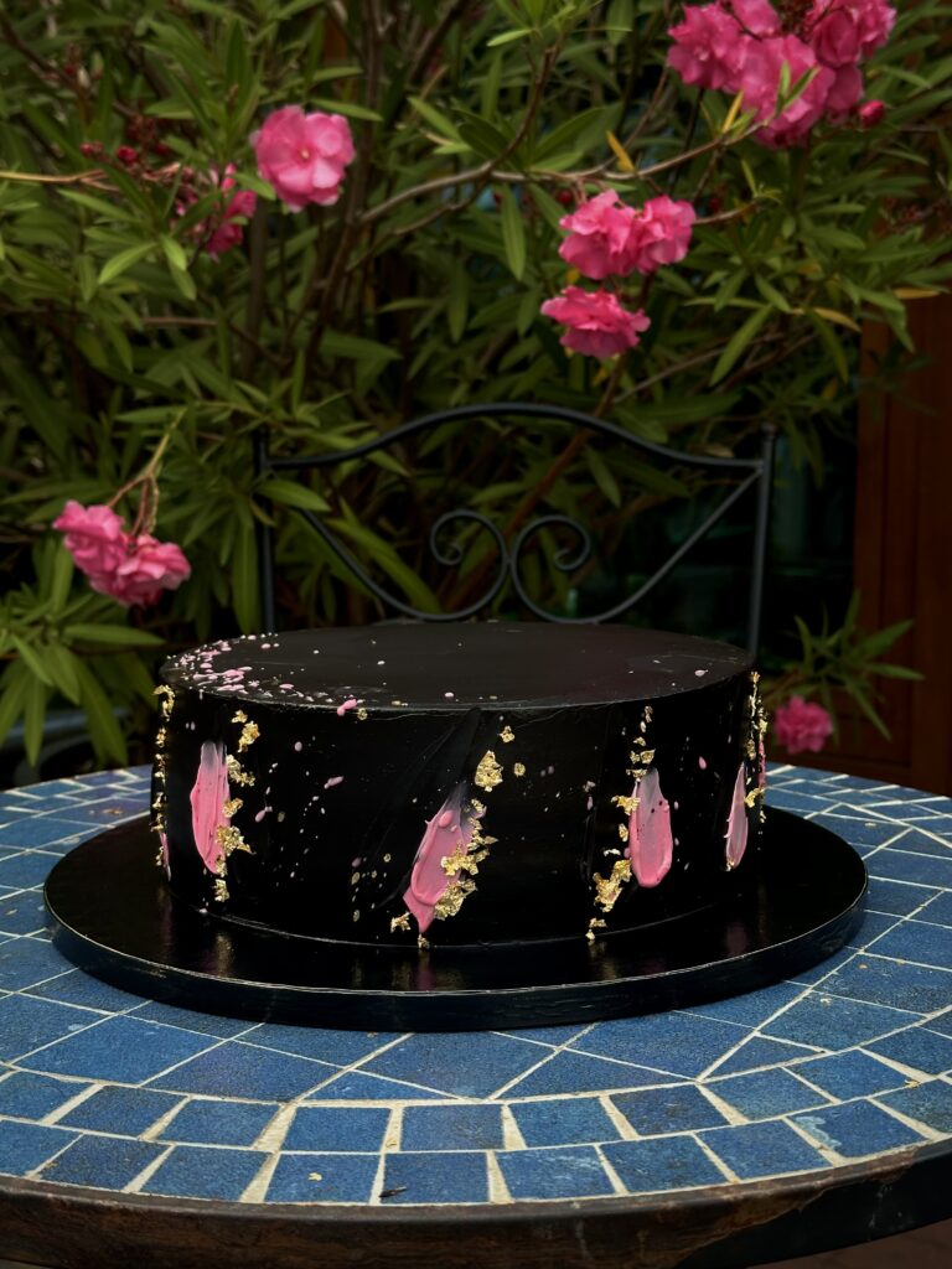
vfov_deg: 39.7
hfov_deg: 30.3
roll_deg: -0.6
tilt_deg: -9.2
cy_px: 634
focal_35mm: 48
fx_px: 1760
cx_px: 476
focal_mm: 6.86
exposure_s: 1/1133
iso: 64
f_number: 1.78
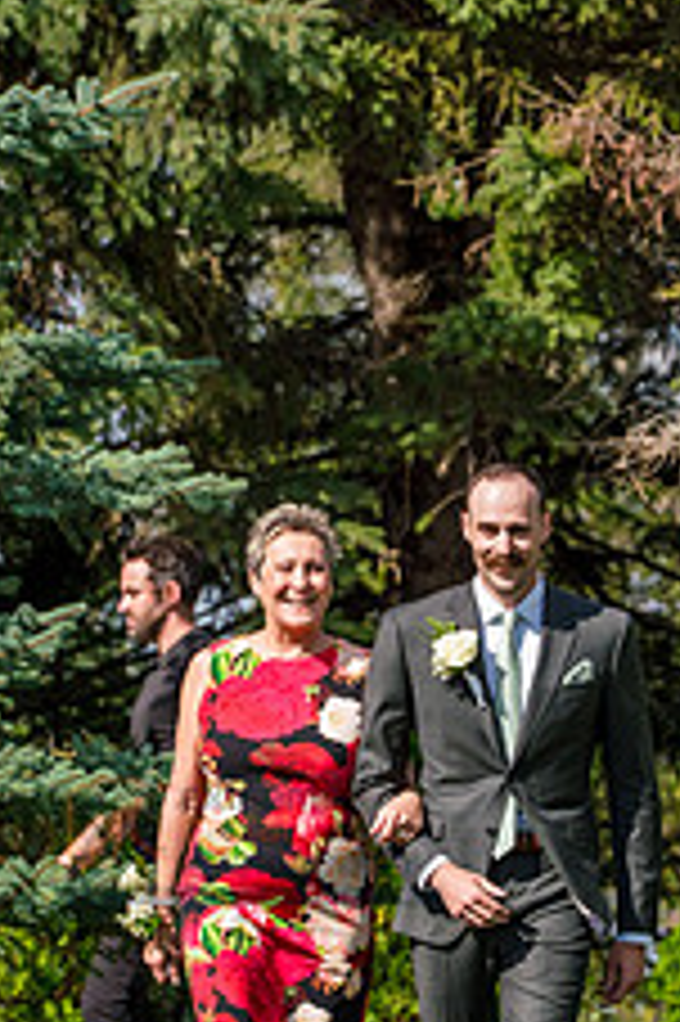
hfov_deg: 3.3
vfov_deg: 4.9
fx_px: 11861
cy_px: 774
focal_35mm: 418
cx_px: 470
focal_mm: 132
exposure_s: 1/3200
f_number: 4
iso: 400
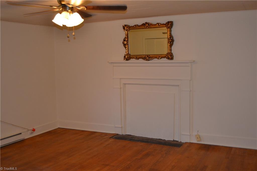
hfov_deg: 49.6
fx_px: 278
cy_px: 86
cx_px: 128
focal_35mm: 39
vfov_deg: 34.2
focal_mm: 26
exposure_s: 1/60
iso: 640
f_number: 4.2
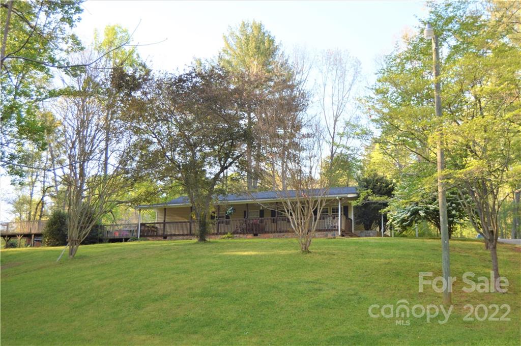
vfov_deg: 29.8
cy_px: 173
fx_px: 650
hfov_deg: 43.7
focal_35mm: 45
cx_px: 260
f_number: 4.2
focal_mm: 30
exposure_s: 1/160
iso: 100
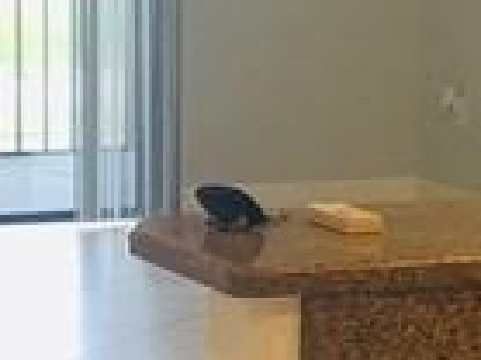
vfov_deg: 7.2
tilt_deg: -6.5
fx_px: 2860
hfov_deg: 9.4
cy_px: 97
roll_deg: -0.2
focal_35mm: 206
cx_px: 675
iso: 25
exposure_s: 1/40
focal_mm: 3.99
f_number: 1.8
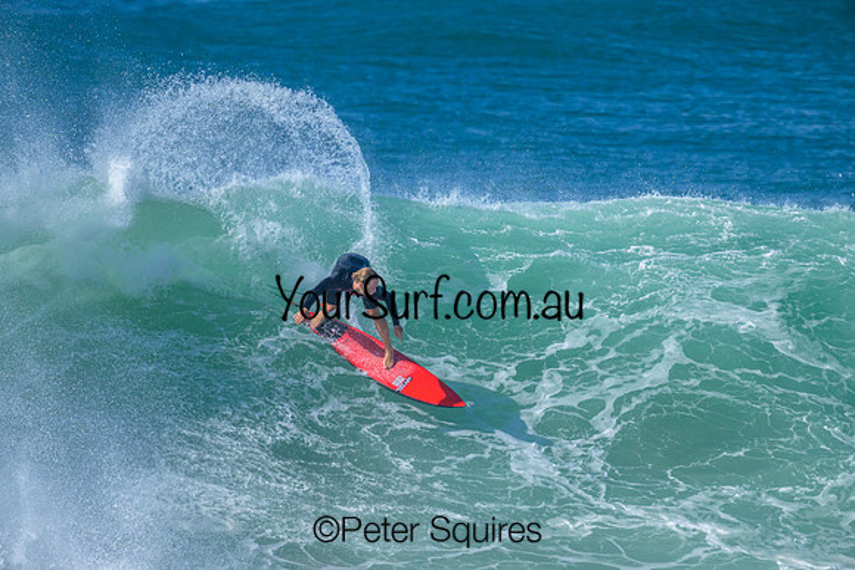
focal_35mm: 1120
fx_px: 26605
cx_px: 428
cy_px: 285
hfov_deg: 1.8
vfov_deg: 1.2
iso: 1400
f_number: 9
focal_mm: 1120
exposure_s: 1/6400
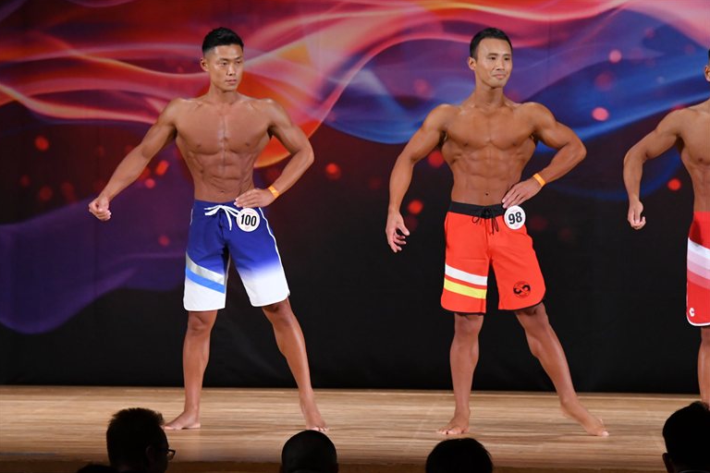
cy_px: 236
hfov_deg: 9.1
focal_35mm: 227
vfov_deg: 6.1
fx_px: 4477
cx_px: 354
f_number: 5.6
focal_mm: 150
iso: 3200
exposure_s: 1/400
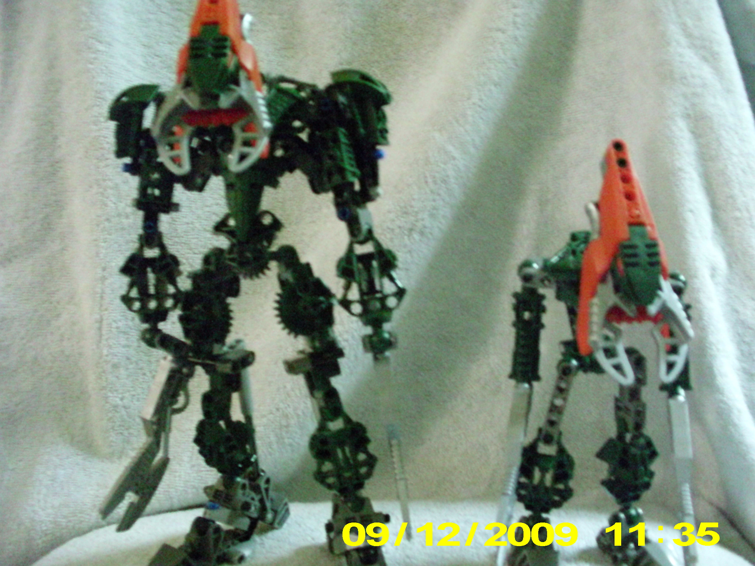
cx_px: 378
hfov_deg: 49.0
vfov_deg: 37.7
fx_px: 829
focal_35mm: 38
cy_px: 283
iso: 1600
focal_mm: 6.3
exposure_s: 1/12
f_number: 3.1
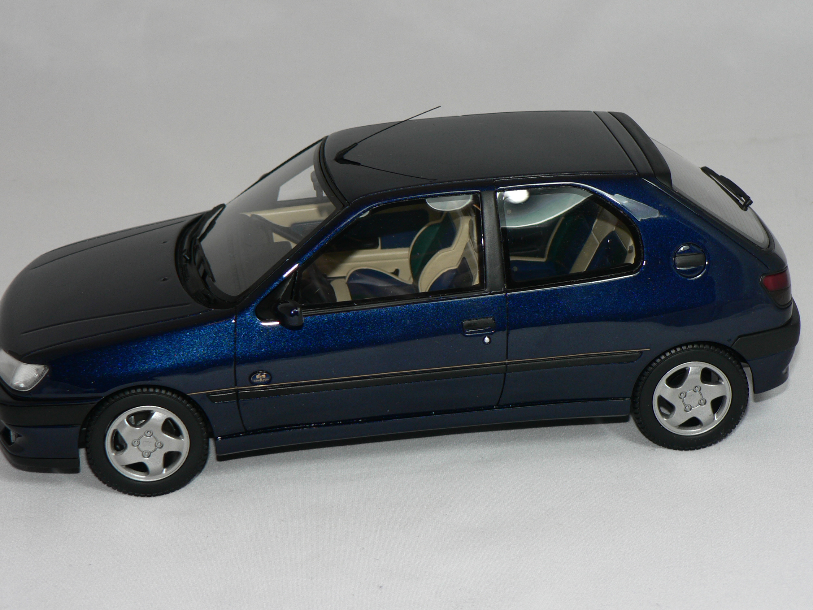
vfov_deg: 17.8
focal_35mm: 83
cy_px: 302
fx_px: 1949
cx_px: 409
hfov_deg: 23.6
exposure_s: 1/60
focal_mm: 12.2
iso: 80
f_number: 3.2
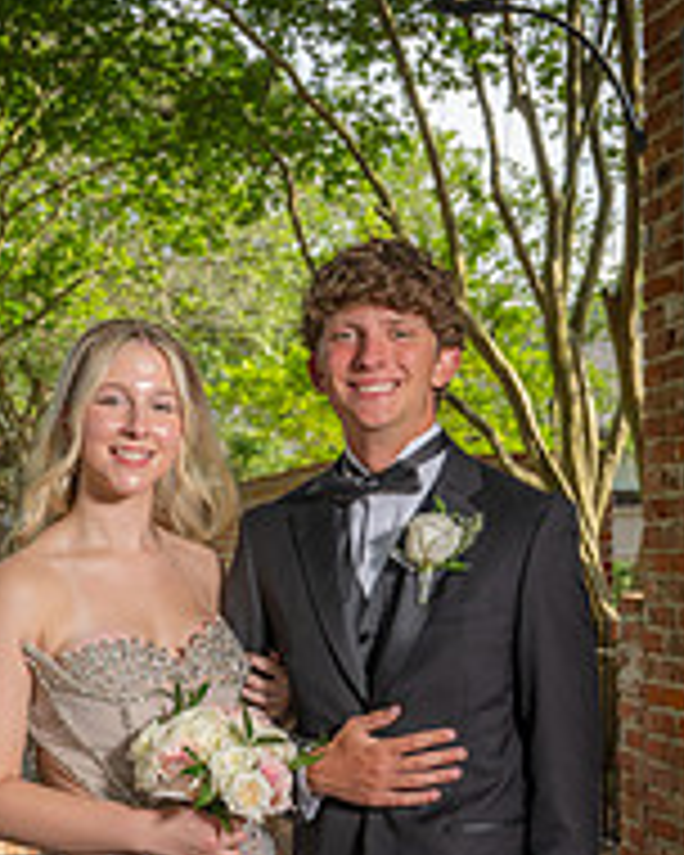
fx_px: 1974
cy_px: 896
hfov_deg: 19.6
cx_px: 243
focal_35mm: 78
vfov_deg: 23.2
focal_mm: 35
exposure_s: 1/160
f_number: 5.6
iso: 100
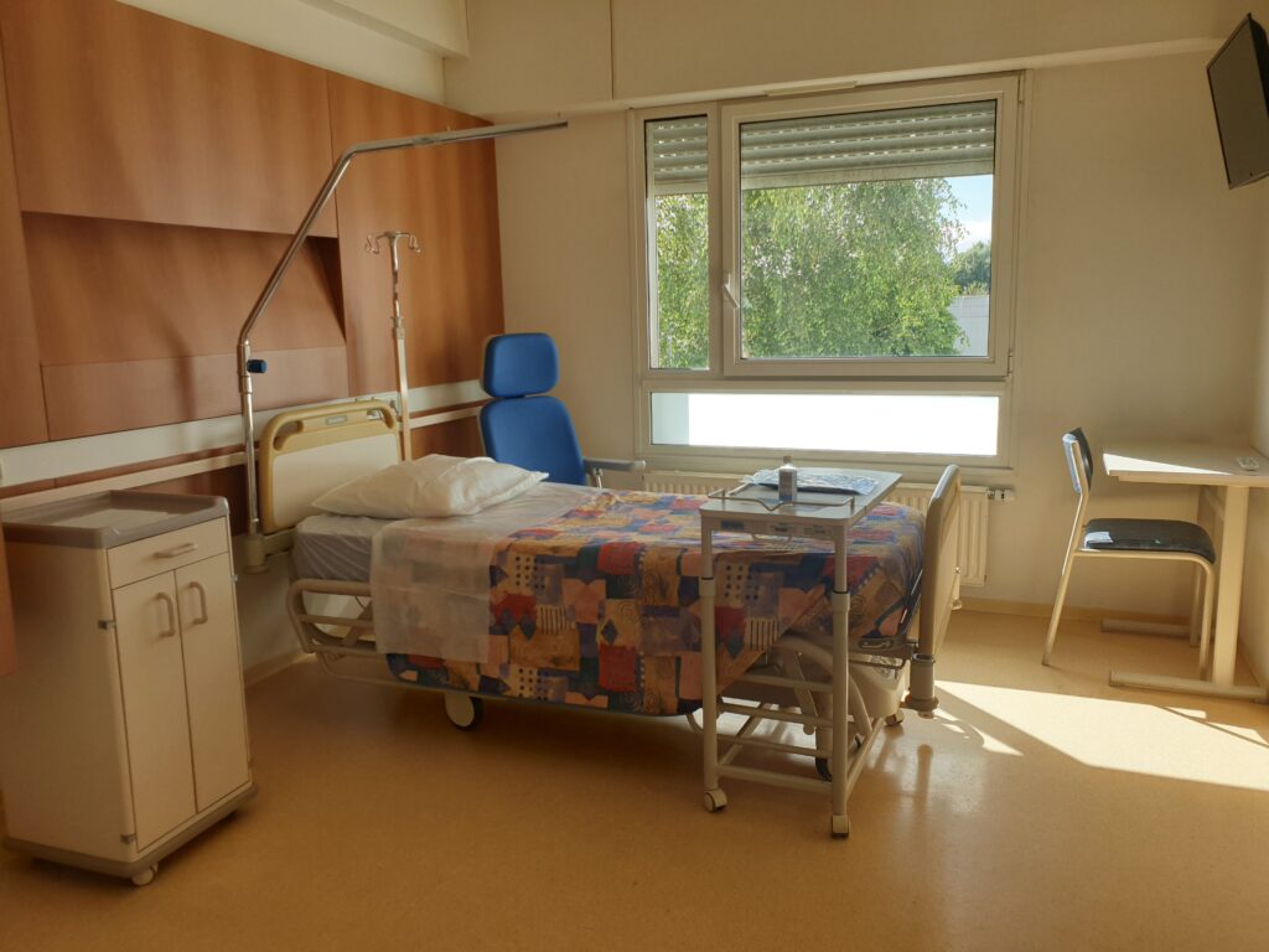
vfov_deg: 53.1
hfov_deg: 67.3
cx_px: 634
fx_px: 953
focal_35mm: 26
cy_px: 476
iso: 50
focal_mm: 4.3
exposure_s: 1/170
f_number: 2.4
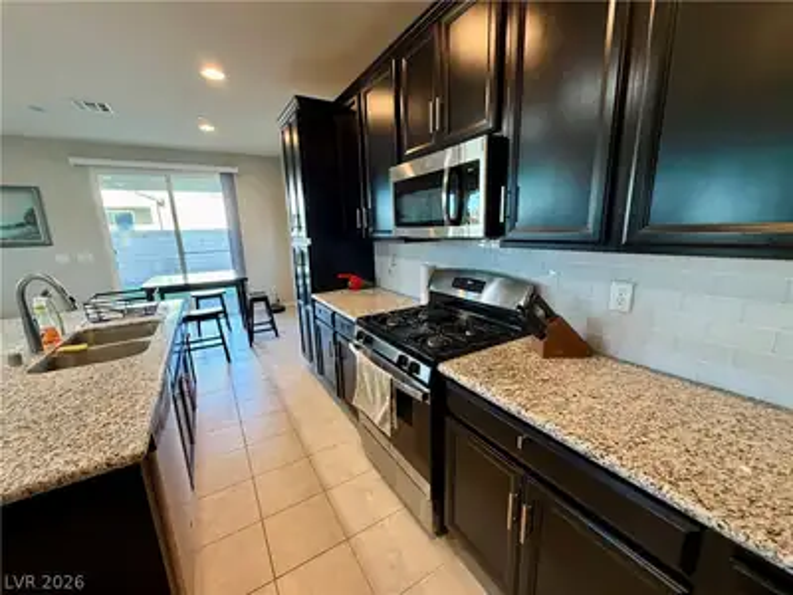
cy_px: 298
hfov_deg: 102.1
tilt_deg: -12.1
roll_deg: +2.2
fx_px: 321
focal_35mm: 14
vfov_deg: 85.7
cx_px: 396
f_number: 2.2
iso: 250
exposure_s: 1/60
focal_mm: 2.22
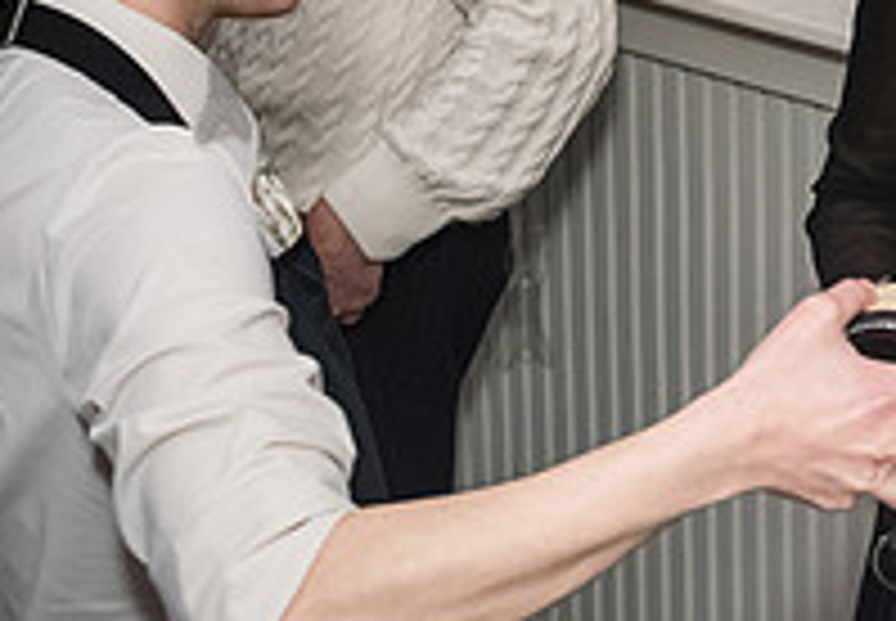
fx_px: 2646
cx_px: 1185
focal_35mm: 105
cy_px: 61
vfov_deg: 13.3
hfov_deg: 17.9
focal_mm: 35
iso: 6400
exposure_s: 1/320
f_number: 4.5
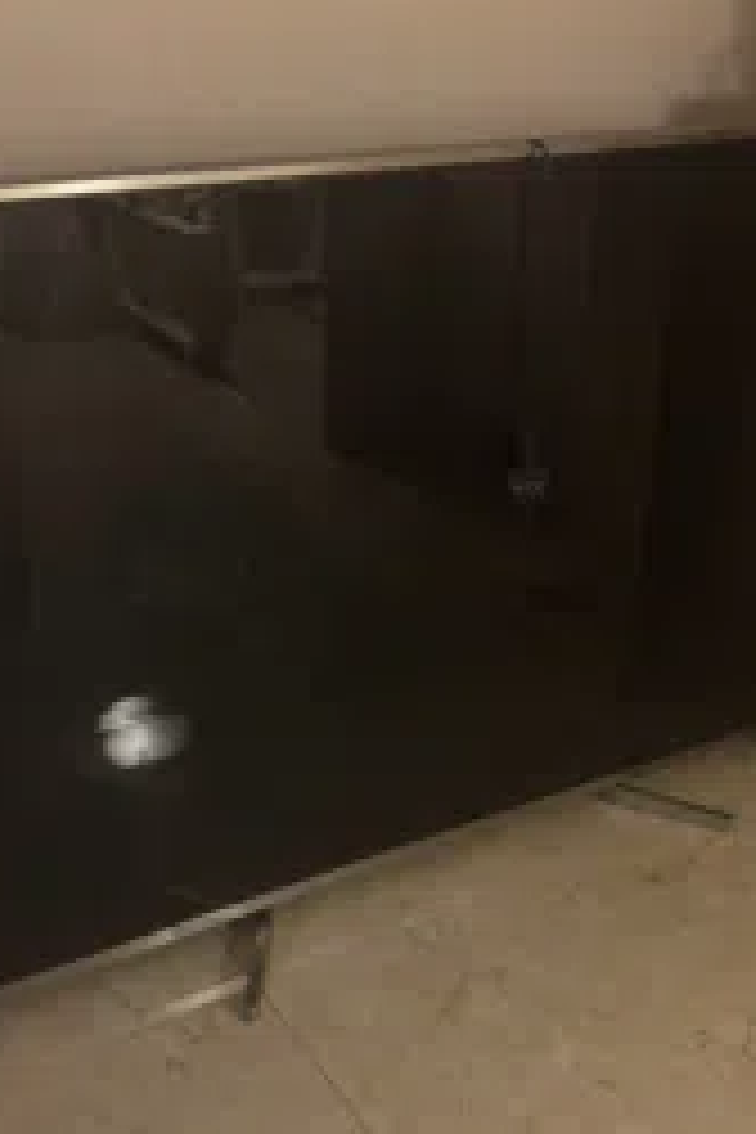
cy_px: 630
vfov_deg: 45.4
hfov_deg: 31.2
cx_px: 374
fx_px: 1354
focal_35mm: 43
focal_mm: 5.96
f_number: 1.6
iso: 800
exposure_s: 1/25
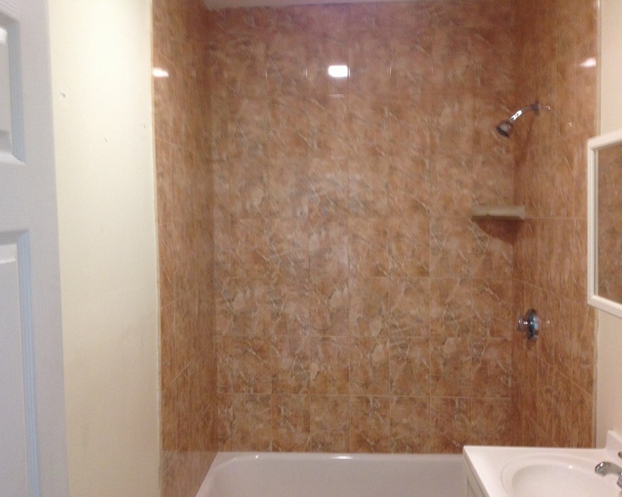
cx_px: 288
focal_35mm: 37
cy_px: 250
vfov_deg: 40.1
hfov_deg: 49.0
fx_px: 681
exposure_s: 1/20
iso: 200
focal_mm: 4.28
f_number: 2.4
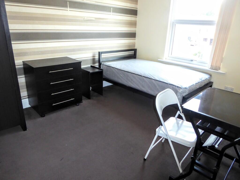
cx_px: 120
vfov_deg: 54.9
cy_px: 90
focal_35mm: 25
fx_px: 173
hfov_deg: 69.4
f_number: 3.3
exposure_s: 1/60
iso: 320
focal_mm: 4.3
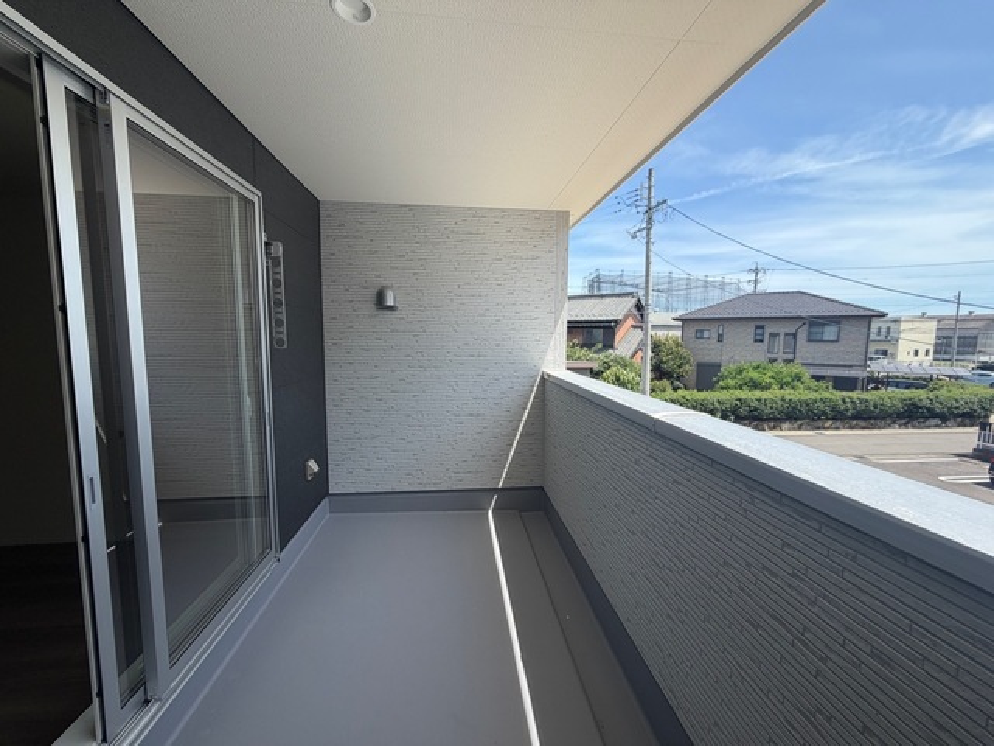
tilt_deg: -5.3
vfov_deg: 85.7
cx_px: 497
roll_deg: +0.3
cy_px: 373
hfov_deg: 102.1
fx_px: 402
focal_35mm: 14
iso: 40
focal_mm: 2.22
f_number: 2.2
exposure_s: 1/658
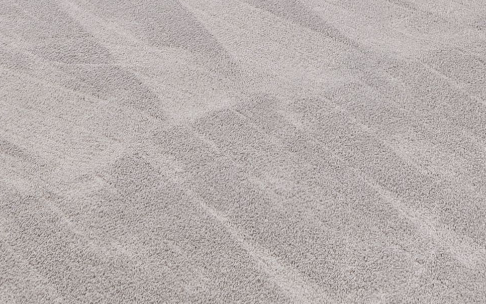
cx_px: 430
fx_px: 1166
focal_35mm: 88
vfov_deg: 11.3
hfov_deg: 23.0
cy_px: -509
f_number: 8
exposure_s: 1/4
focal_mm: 10
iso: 100
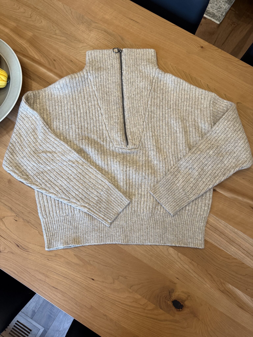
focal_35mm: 24
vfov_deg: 71.6
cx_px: 126
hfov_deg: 56.8
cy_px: 168
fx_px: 234
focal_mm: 6.76
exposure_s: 1/60
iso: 160
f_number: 1.78
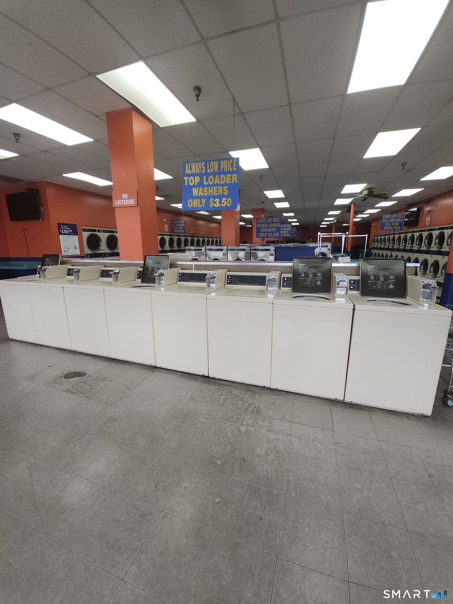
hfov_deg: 89.9
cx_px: 226
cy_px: 302
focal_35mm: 13
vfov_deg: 106.2
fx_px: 227
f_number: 2.2
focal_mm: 1.74
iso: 80
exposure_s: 1/120
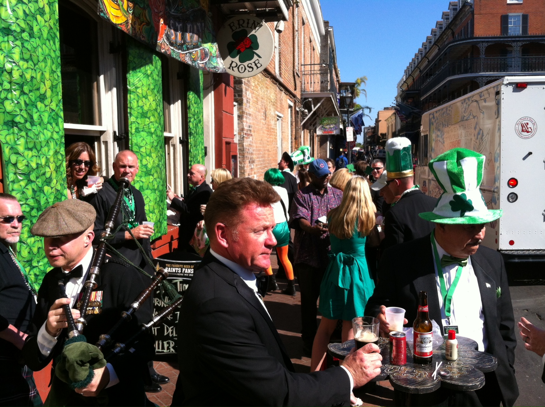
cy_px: 204
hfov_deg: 52.7
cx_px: 272
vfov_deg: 40.6
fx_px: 550
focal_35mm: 35
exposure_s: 1/1077
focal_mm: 3.85
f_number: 2.8
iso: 80
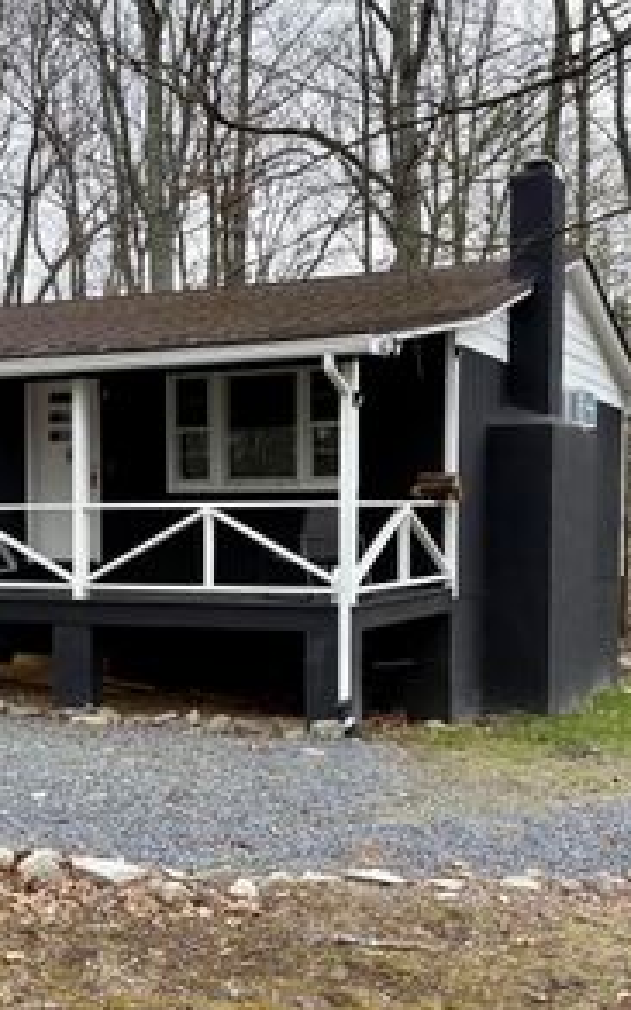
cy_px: 588
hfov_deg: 27.4
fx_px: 1294
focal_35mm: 47
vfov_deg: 42.5
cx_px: 303
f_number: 1.6
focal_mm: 5.96
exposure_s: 1/850
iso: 64
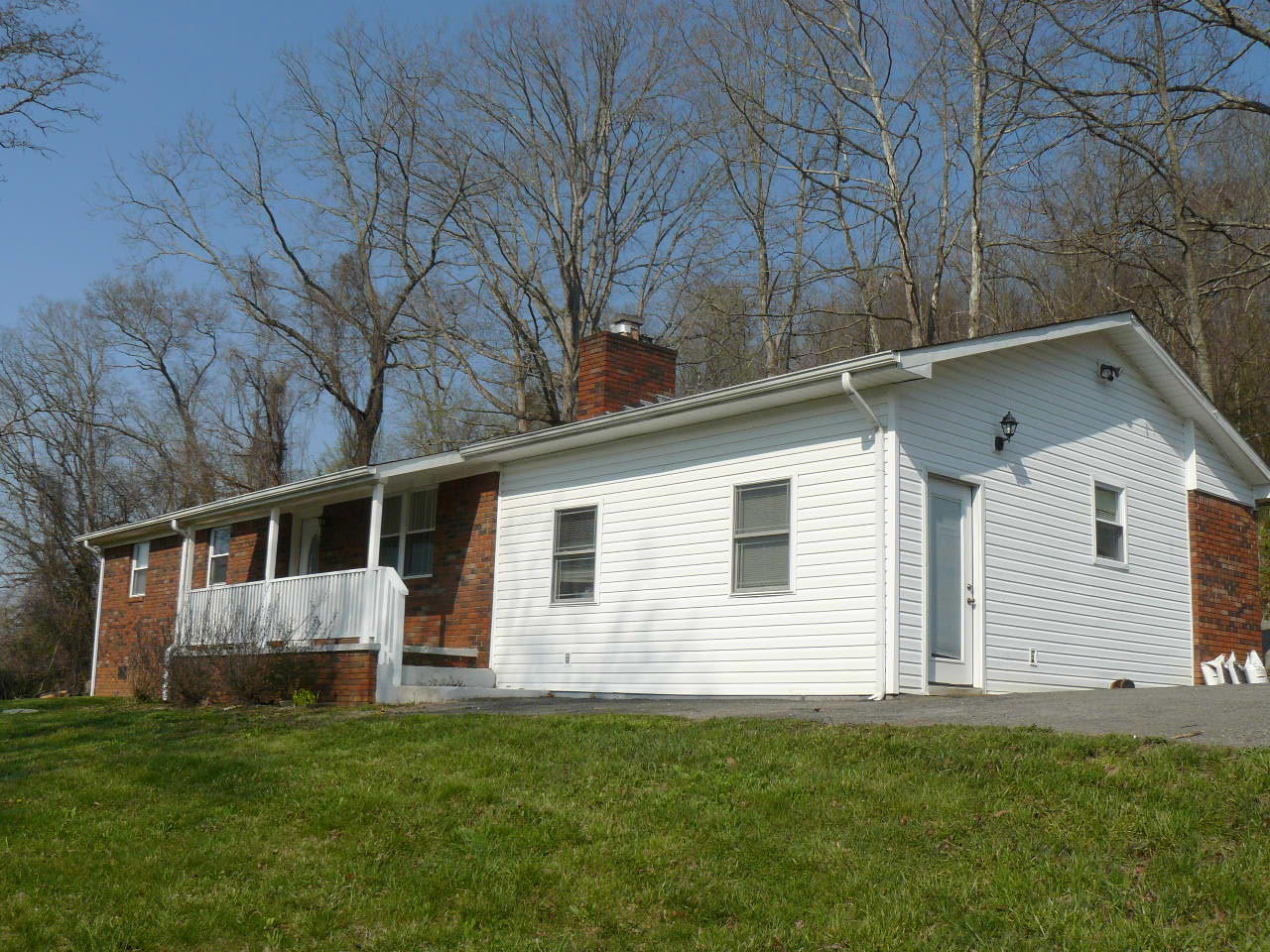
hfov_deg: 51.4
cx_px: 635
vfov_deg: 39.7
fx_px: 1321
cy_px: 476
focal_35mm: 36
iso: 100
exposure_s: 1/800
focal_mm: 6
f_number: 5.6
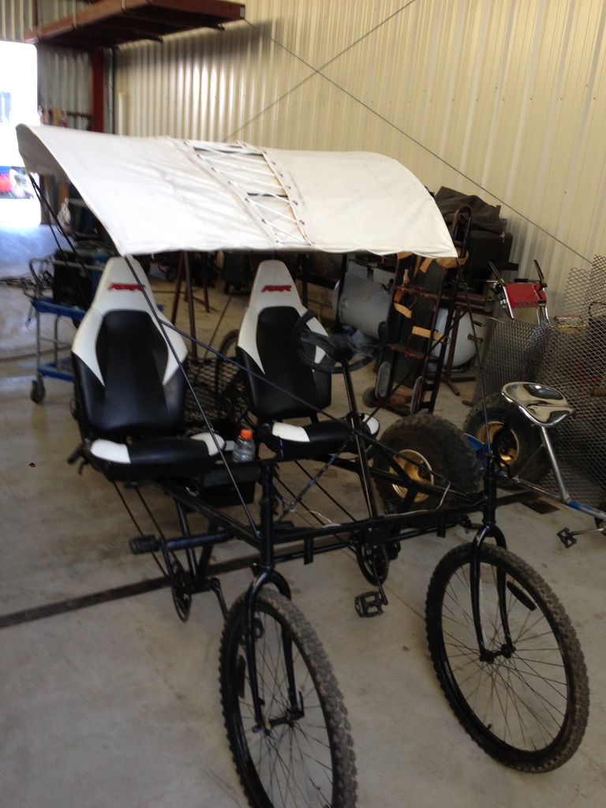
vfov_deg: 55.4
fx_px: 770
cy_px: 404
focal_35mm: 33
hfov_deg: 42.9
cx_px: 303
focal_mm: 4.13
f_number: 2.4
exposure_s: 1/30
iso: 64
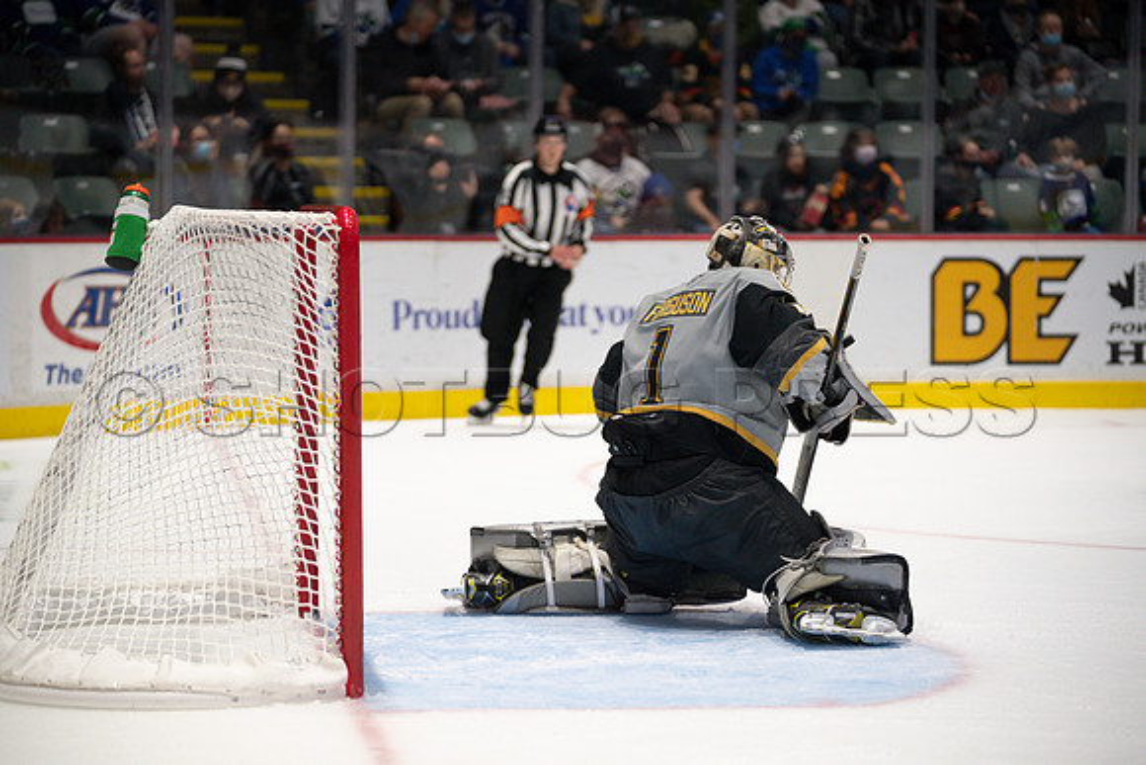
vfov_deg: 11.1
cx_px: 573
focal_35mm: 123
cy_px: 382
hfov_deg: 16.6
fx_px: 3924
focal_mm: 117
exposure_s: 1/1000
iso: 2000
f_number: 2.8
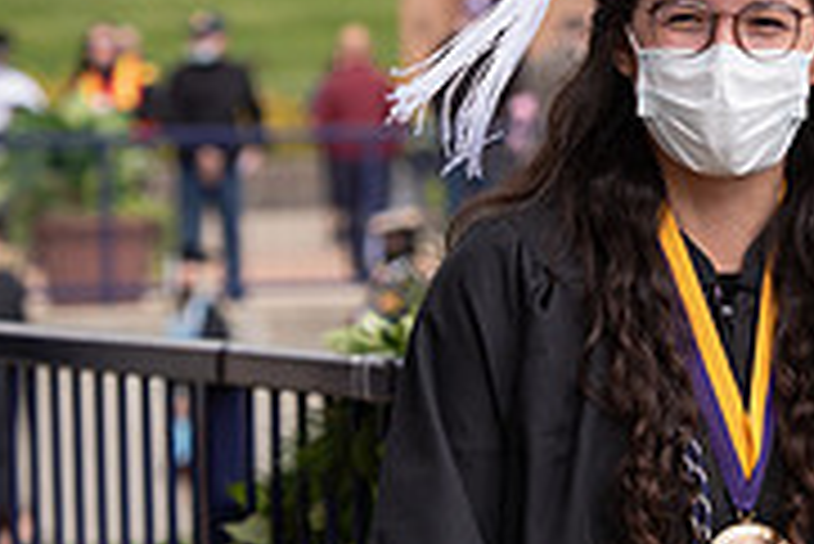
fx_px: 8418
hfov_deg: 5.5
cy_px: 294
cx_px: 738
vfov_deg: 3.7
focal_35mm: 372
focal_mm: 116
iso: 200
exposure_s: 1/250
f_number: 5.6
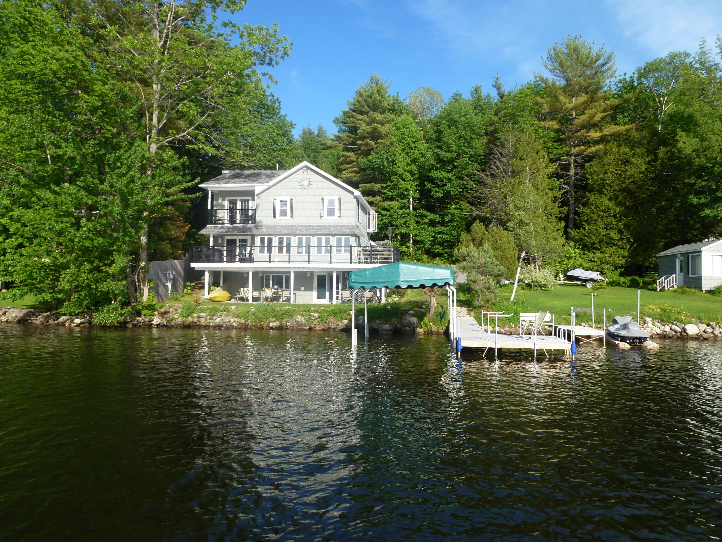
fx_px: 501
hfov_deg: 71.6
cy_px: 271
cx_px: 361
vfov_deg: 56.8
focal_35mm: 24
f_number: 4
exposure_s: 1/400
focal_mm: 4.3
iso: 100
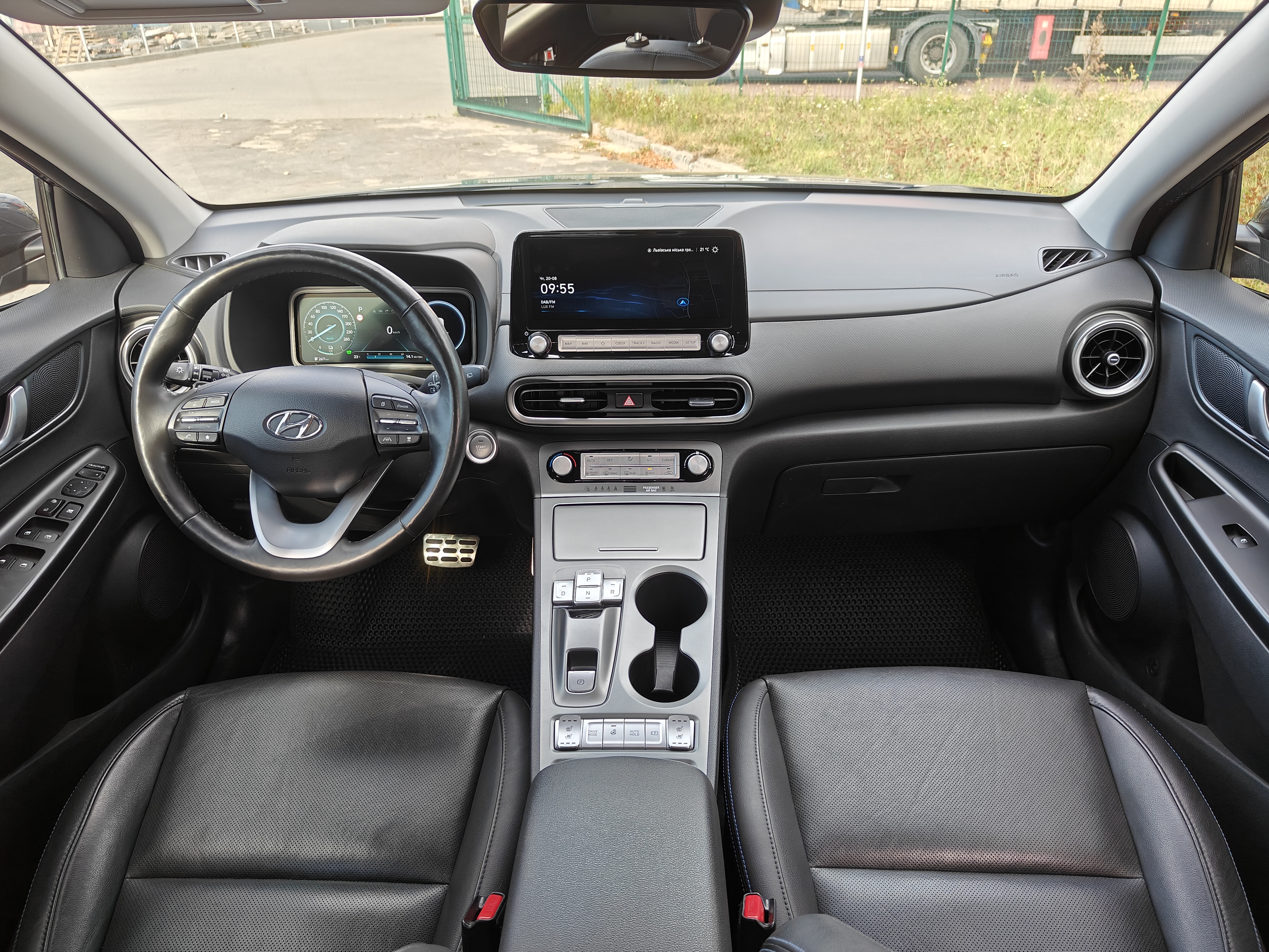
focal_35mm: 24
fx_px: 880
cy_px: 476
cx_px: 634
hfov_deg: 71.6
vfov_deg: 56.8
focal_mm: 5.59
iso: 50
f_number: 1.8
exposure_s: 1/245
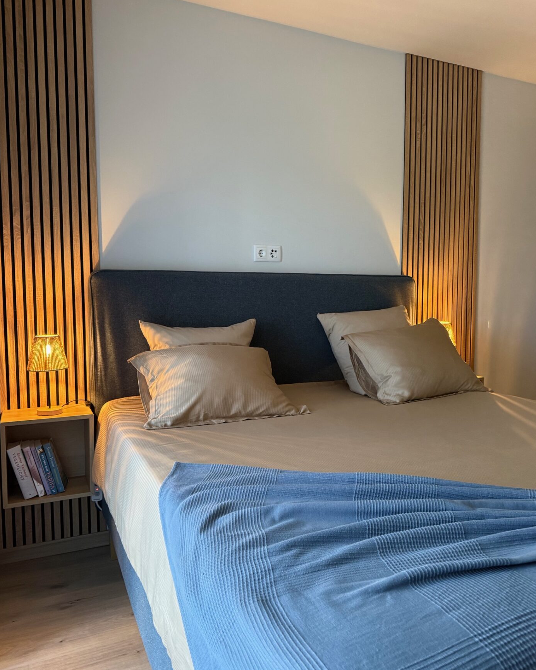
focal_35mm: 26
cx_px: 272
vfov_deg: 66.0
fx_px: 516
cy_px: 333
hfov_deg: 54.9
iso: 500
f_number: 1.78
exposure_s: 1/60
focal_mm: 6.76
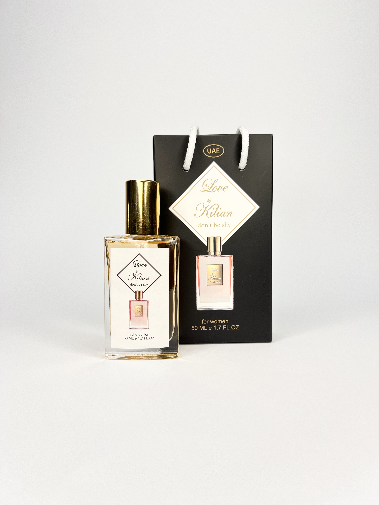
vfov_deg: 67.3
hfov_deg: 53.1
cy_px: 252
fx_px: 380
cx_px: 190
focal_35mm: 26
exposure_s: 1/383
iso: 50
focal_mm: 5.7
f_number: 1.5
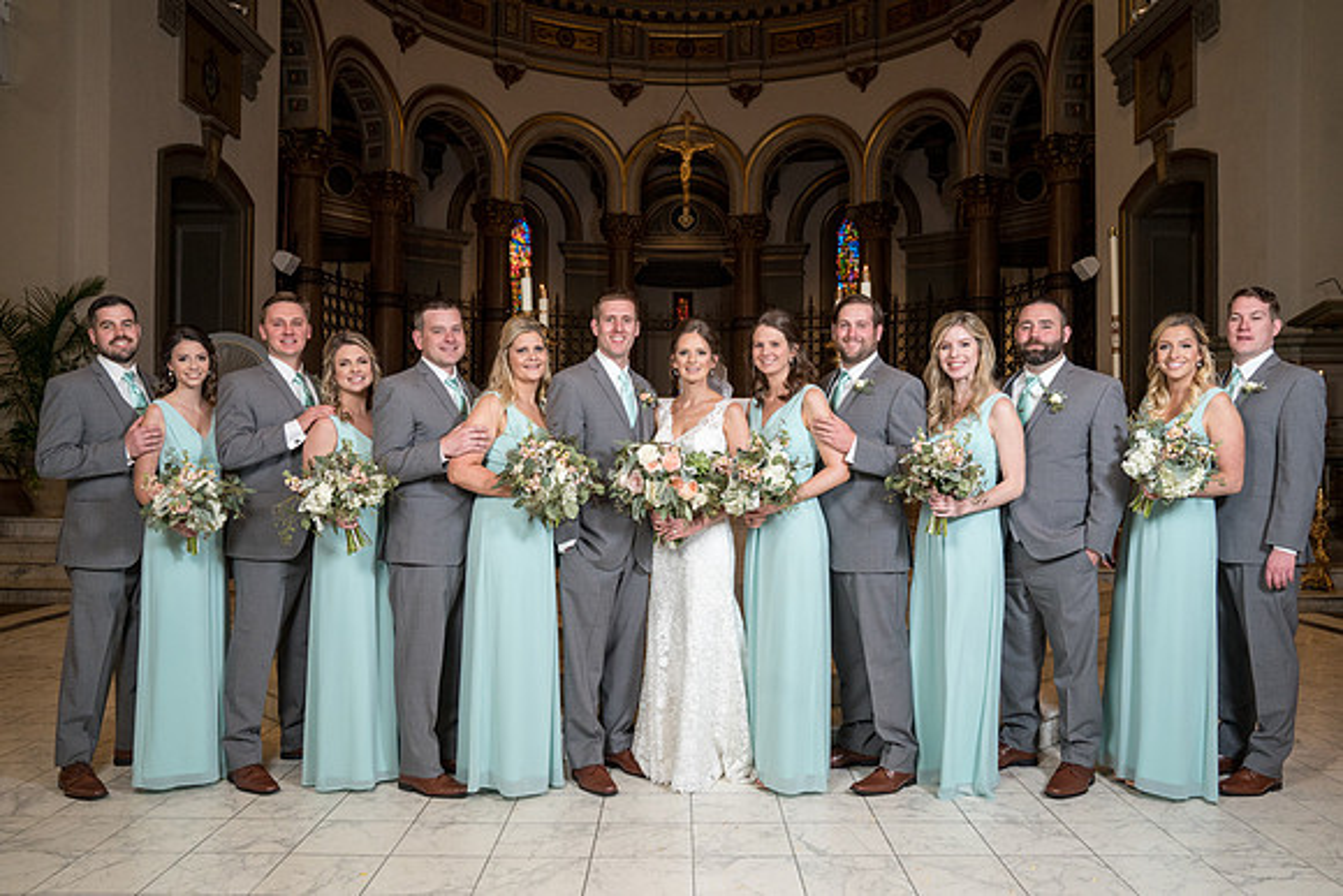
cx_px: 676
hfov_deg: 65.3
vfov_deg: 46.3
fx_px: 1048
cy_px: 465
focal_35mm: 28
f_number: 6.3
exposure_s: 1/200
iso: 2000
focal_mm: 27
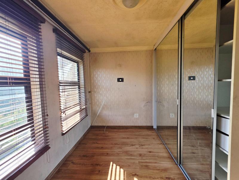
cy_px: 90
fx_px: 90
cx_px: 120
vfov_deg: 89.9
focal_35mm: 13
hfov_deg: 106.2
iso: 80
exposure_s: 1/370
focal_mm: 2.2
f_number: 1.9
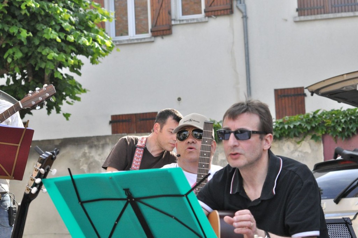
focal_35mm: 105
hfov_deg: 19.5
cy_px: 119
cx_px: 179
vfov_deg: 13.0
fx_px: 1043
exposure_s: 1/1000
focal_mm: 70
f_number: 8
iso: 1600
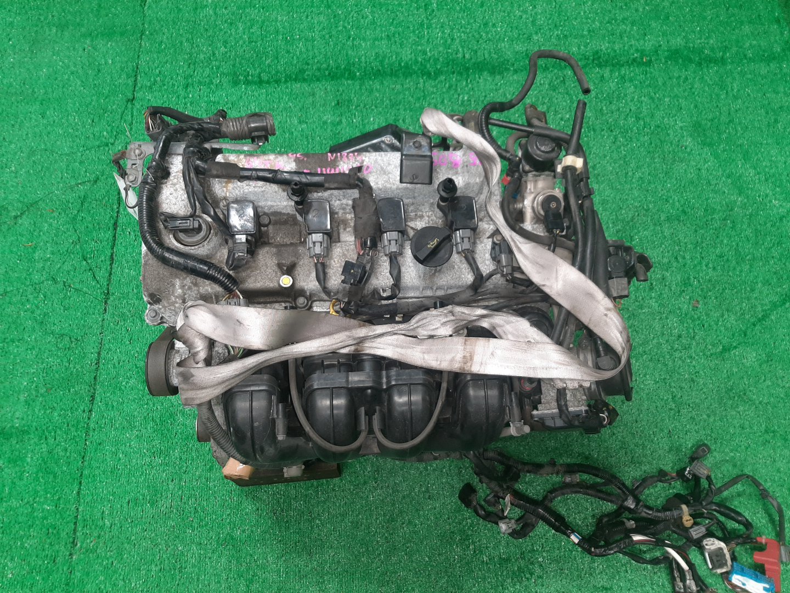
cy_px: 296
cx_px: 395
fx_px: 593
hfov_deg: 67.3
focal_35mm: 26
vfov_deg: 53.1
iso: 134
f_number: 1.7
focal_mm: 3.93
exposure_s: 1/50
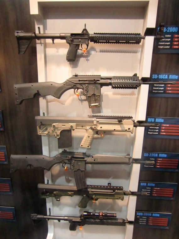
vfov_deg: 71.6
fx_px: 165
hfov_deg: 56.8
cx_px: 90
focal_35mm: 24
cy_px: 120
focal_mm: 4.3
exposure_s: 1/60
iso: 640
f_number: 3.2
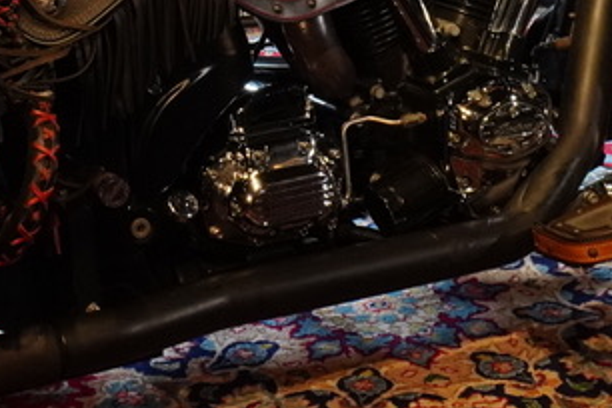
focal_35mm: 112
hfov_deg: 18.1
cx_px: 98
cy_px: -30
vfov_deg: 12.1
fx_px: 1900
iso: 1600
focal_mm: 21
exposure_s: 1/100
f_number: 7.1
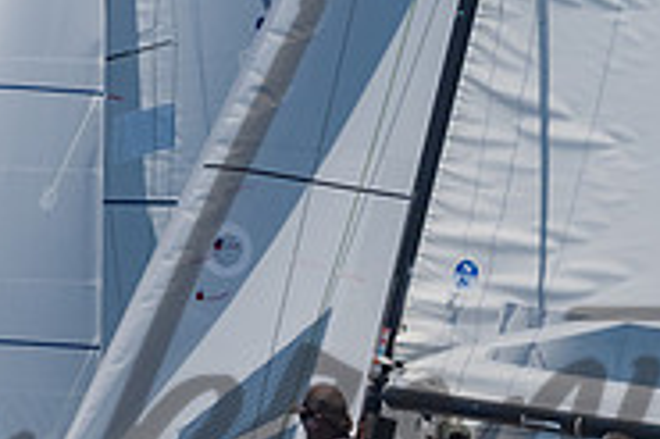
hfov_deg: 2.1
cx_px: 360
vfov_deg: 1.4
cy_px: 396
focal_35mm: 987
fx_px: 18079
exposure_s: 1/1250
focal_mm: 210
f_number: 14
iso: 640
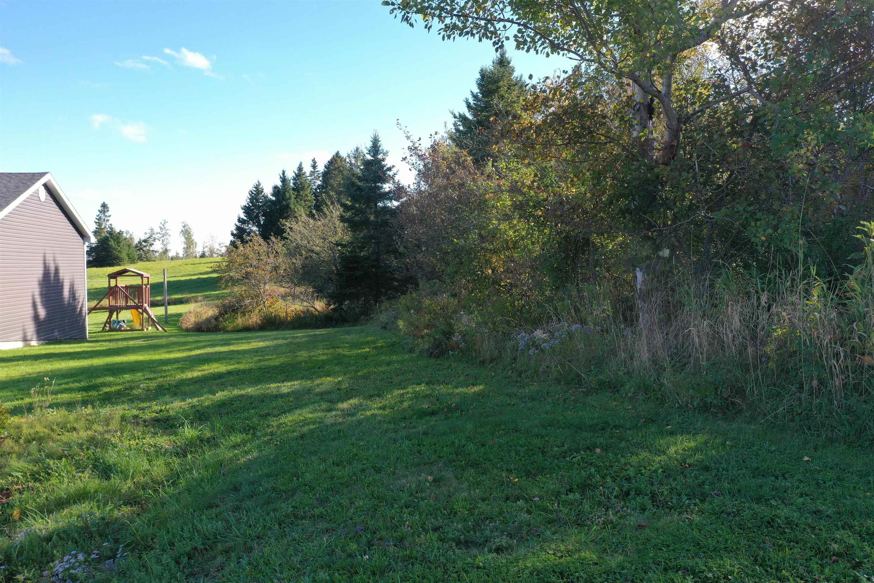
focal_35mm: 28
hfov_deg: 65.5
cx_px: 437
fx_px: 680
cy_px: 292
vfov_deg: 46.4
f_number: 5
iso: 100
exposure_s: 1/200
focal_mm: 10.26
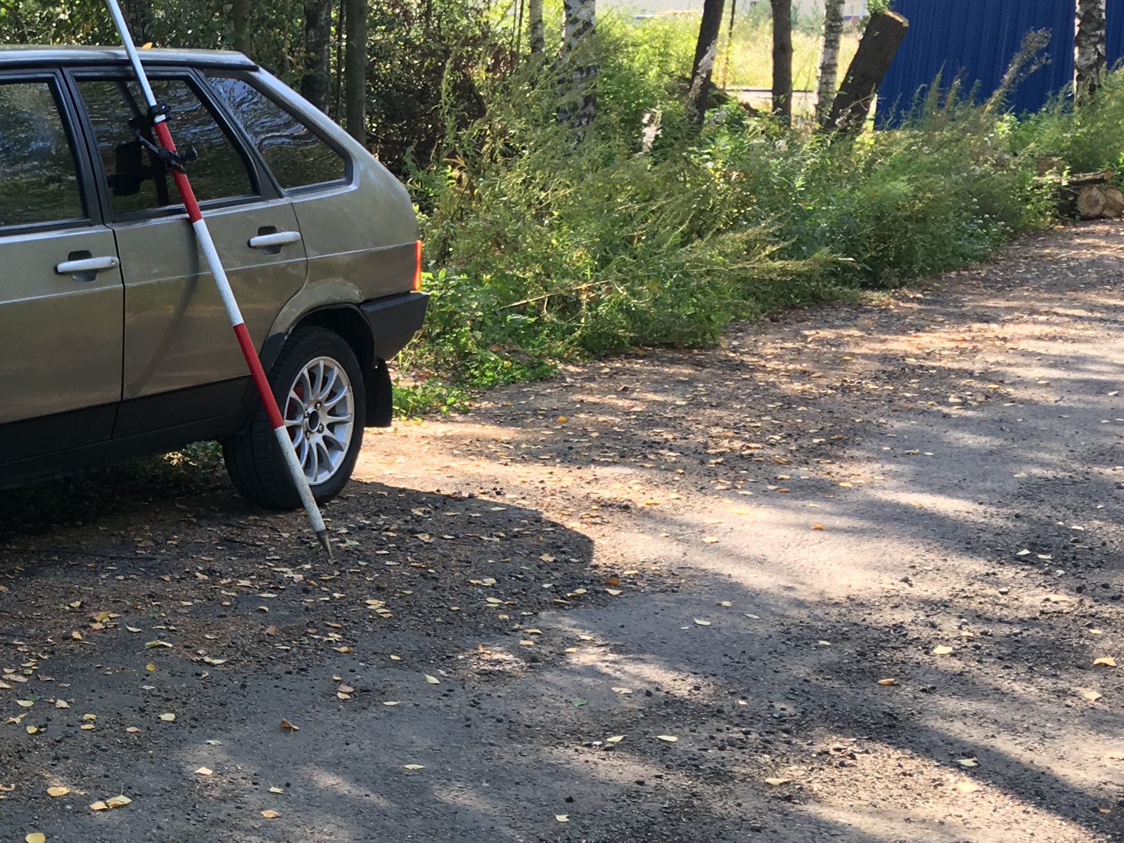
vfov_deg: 22.0
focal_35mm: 66
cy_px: 637
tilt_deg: -13.9
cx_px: -100
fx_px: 2143
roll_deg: -1.3
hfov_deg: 27.1
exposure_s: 1/166
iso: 25
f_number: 2.2
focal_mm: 4.15
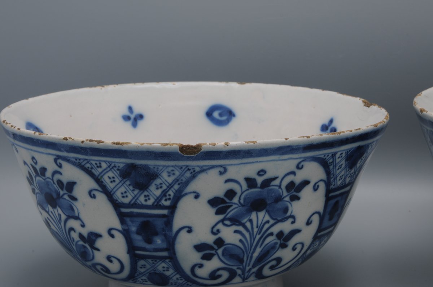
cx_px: 216
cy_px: 144
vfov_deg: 14.7
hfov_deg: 21.9
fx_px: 1117
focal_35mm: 93
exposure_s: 1/8
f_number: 16
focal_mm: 62
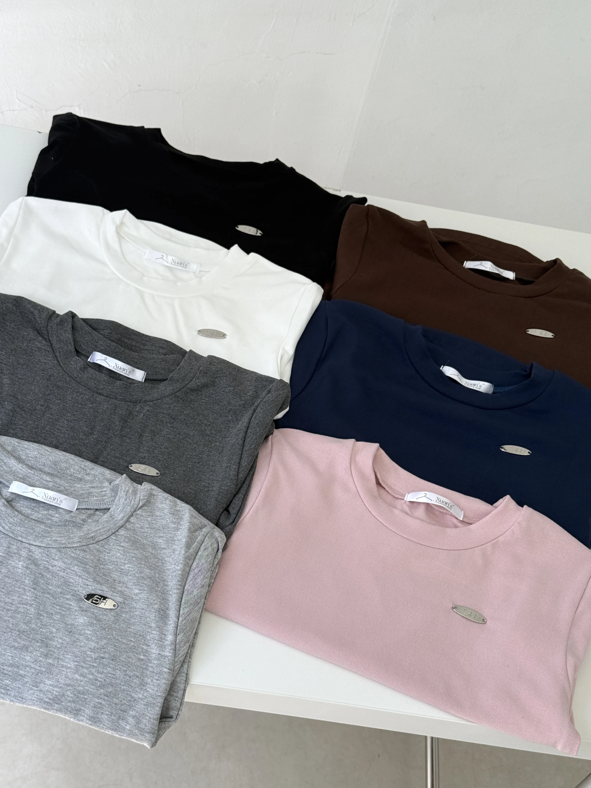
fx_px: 1093
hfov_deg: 30.3
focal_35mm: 48
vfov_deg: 39.7
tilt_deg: -49.8
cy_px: 394
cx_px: 296
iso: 80
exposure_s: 1/413
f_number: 1.78
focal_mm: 6.76
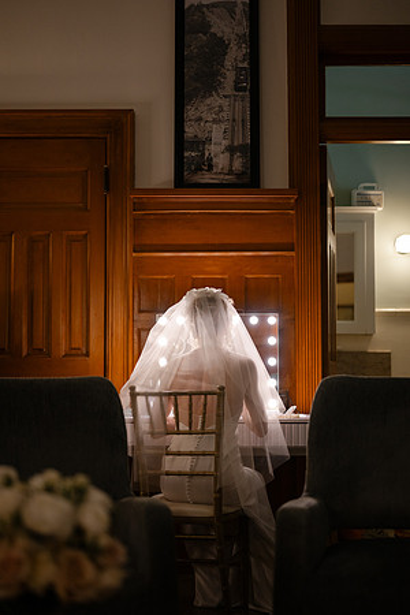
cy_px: 308
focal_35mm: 50
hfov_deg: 27.0
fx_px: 854
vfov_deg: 39.6
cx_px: 205
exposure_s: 1/160
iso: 250
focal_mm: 50
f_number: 1.8
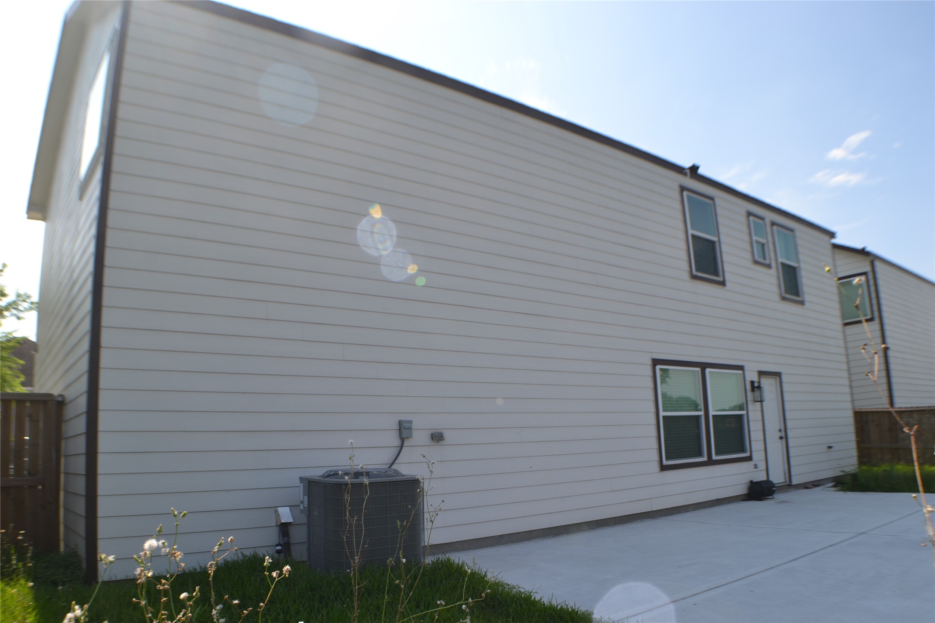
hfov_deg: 57.2
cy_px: 312
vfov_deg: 40.0
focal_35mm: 33
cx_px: 468
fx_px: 857
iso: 100
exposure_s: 1/200
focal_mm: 22
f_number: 7.1
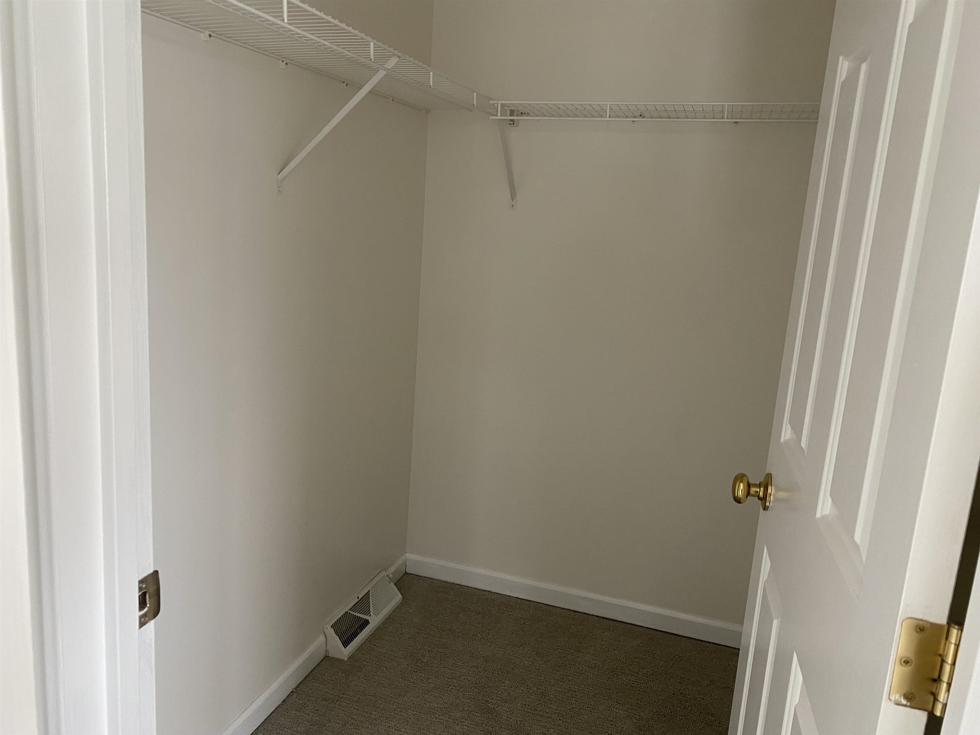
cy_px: 368
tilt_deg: -12.8
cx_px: 490
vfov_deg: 53.1
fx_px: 736
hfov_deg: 67.3
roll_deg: -3.7
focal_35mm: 26
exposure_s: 1/87
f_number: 1.8
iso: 125
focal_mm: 4.25
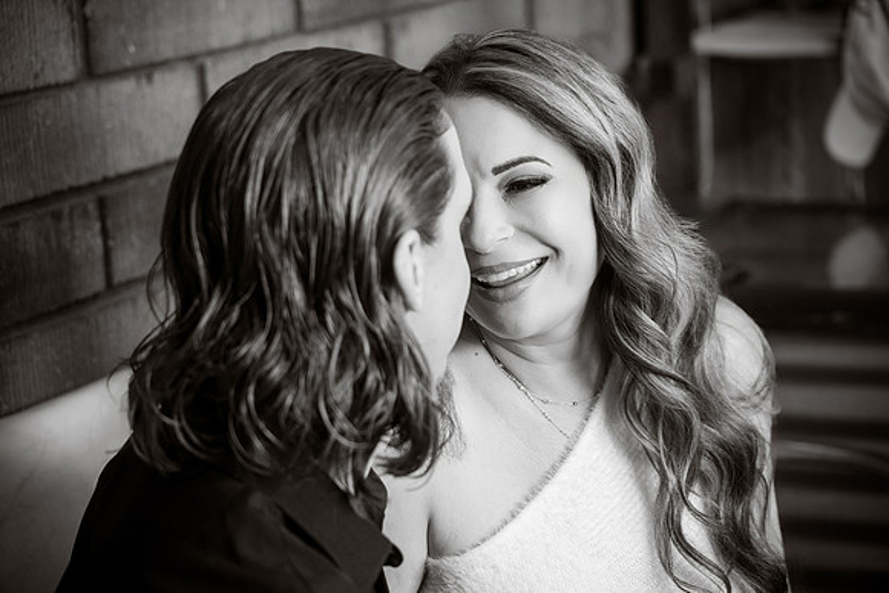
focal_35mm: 86
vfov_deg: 15.9
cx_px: 444
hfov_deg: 23.6
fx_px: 2124
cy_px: 296
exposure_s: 1/60
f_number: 4
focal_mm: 86
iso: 640
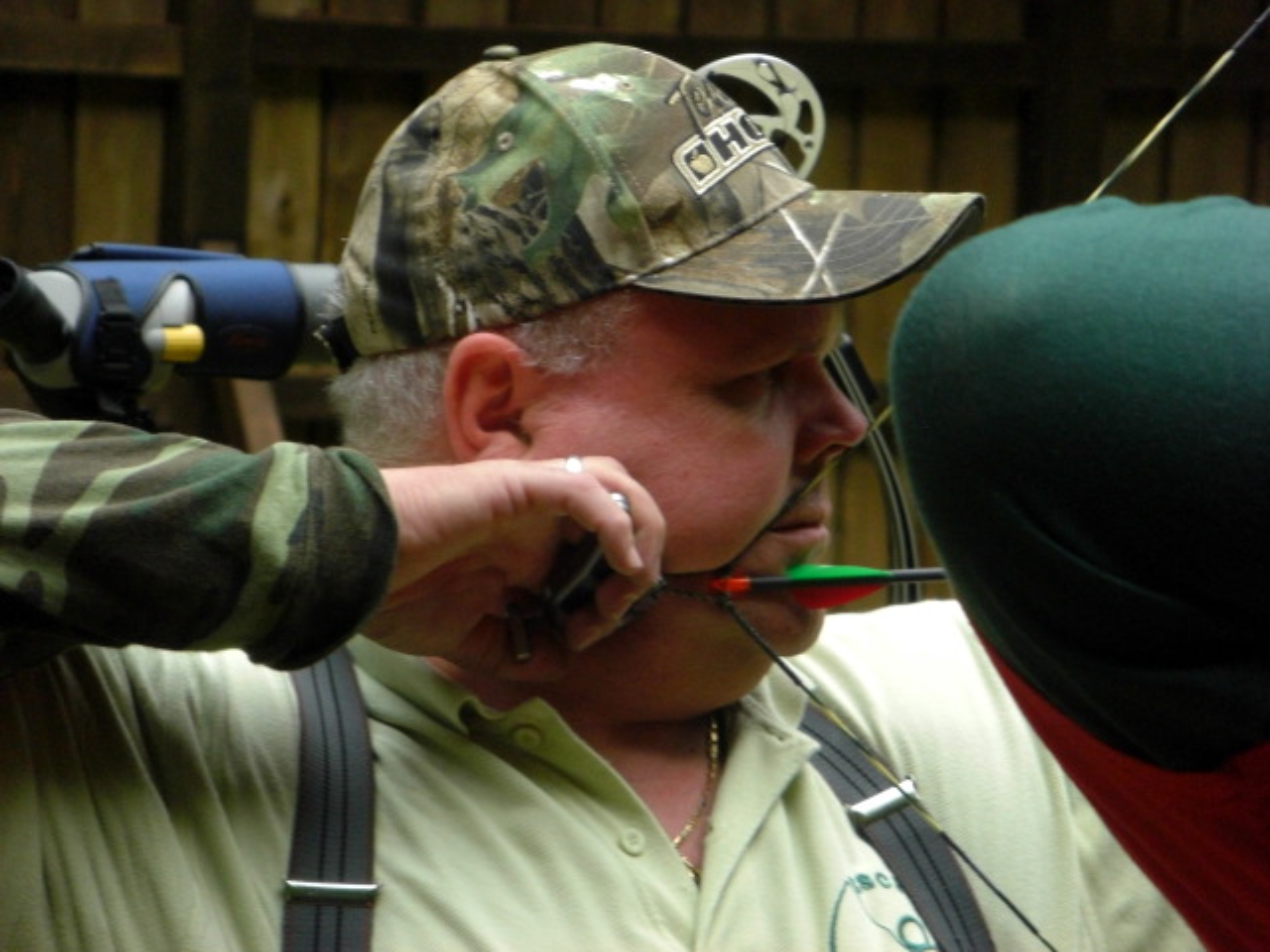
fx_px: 8768
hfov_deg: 8.3
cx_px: 635
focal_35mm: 239
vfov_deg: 6.2
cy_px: 476
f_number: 4.8
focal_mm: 39.4
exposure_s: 1/250
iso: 200
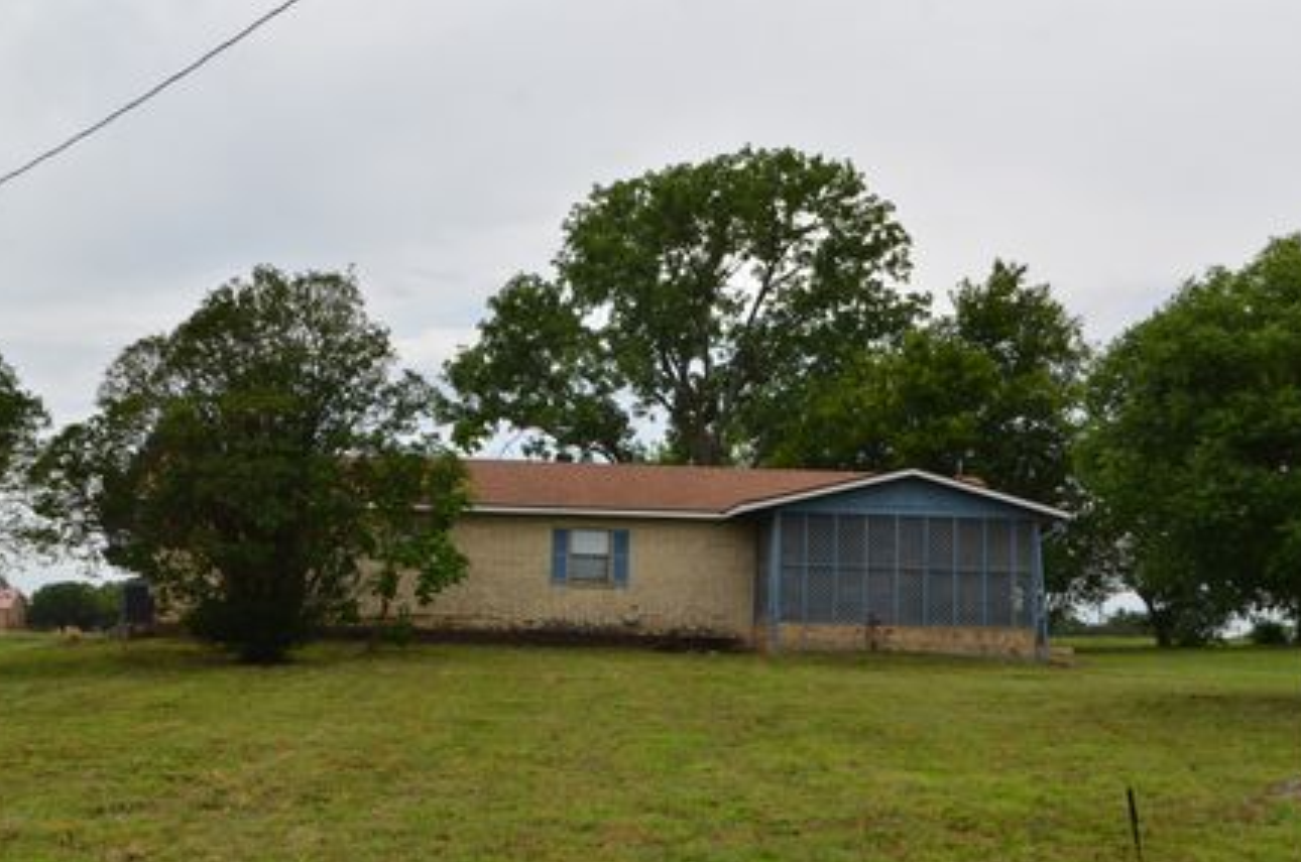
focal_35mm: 51
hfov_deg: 39.2
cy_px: 449
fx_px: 1825
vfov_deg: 26.6
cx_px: 596
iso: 110
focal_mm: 29
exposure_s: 1/250
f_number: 8
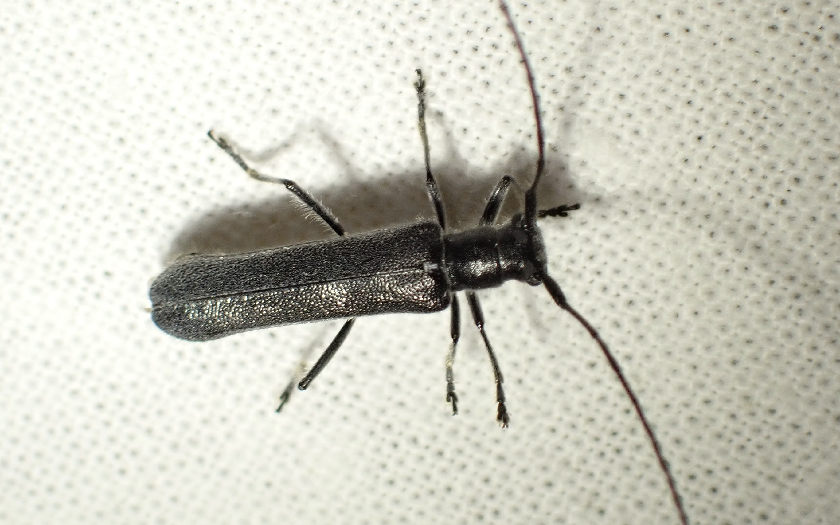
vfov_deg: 10.9
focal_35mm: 120
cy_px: 248
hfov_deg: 17.4
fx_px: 2747
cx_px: 402
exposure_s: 1/400
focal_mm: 18
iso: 200
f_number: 4.9
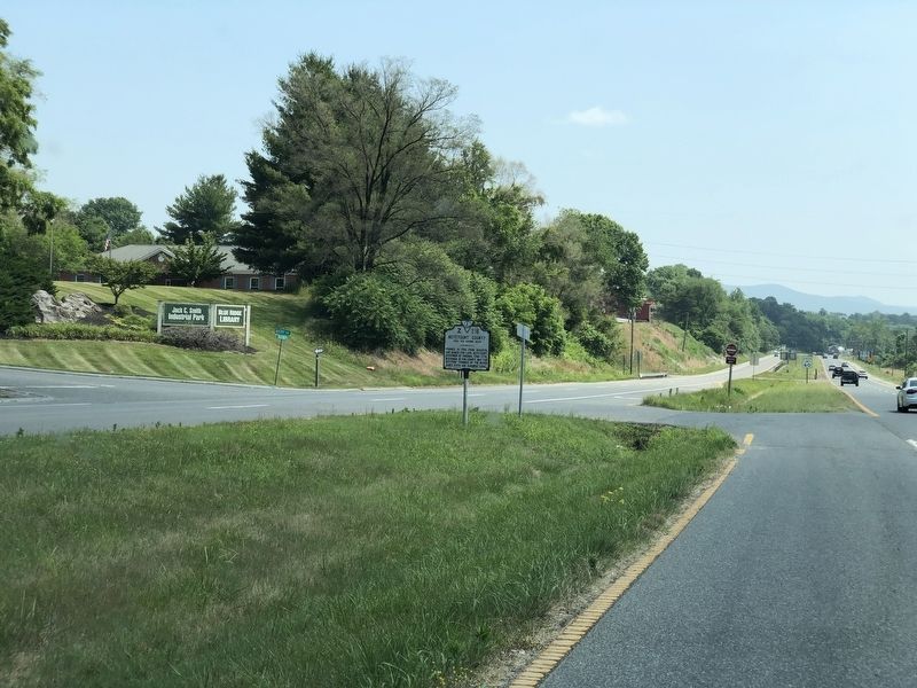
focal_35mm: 52
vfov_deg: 28.0
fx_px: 1378
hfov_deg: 36.8
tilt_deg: -1.6
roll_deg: -1.3
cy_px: 344
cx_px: 458
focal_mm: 6
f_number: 2.4
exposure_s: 1/714
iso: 16
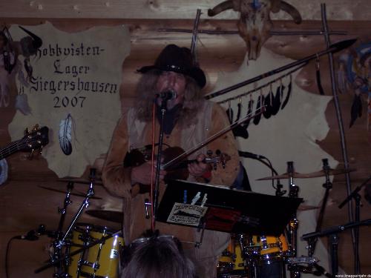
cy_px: 139
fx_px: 1115
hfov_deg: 18.9
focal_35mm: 104
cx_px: 186
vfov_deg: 14.2
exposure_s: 1/125
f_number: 4.8
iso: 140
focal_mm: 21.3
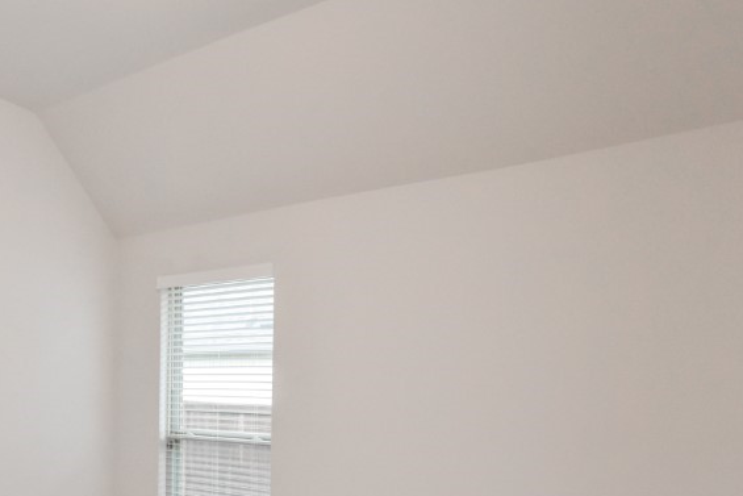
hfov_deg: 59.5
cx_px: 208
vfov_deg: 42.3
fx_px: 617
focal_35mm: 30
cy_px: 376
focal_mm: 11
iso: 640
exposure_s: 1/60
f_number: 6.3
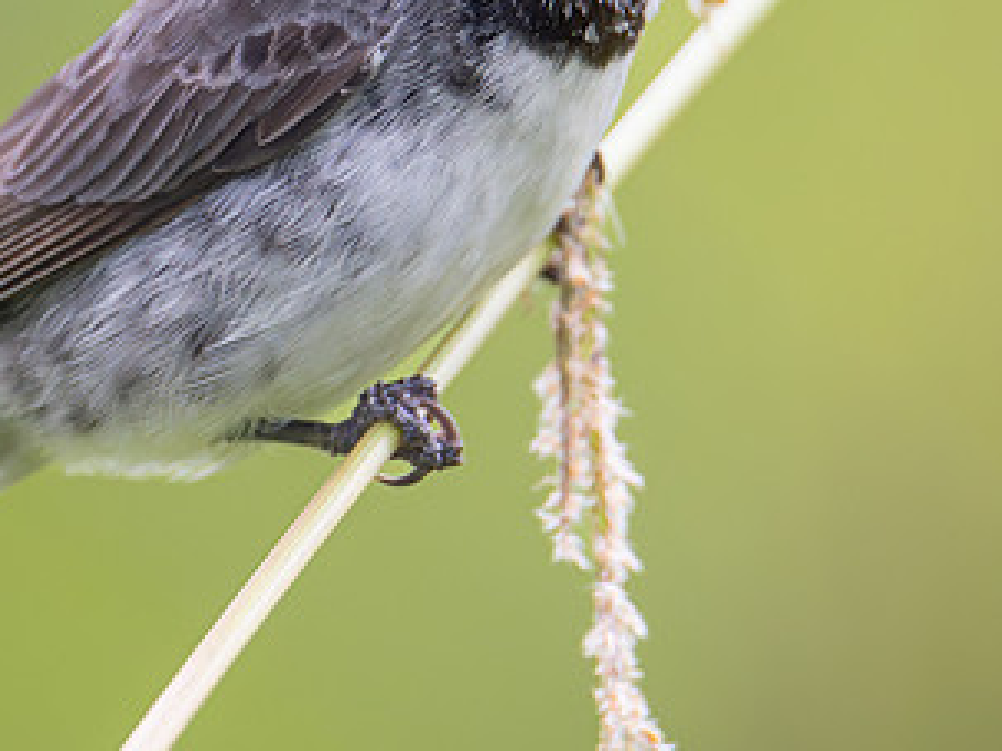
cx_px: 584
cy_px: 269
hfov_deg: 1.0
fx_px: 58824
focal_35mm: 2033
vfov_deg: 0.7
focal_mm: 560
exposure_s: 1/500
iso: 900
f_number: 6.3
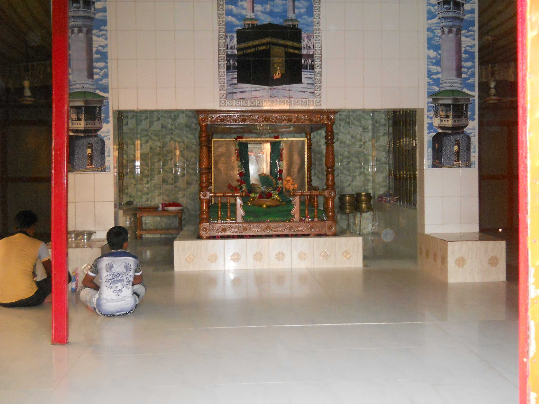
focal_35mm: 41
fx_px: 638
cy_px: 202
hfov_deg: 45.8
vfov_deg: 35.1
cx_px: 270
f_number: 3.1
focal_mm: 6.72
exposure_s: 1/30
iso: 500
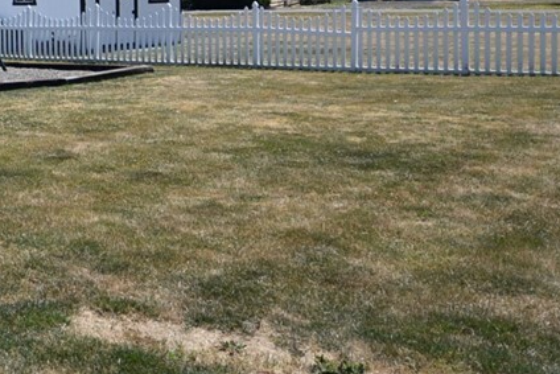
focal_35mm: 60
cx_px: -144
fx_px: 934
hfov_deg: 28.3
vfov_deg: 21.7
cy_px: -19
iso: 100
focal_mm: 10
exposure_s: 1/800
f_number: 4
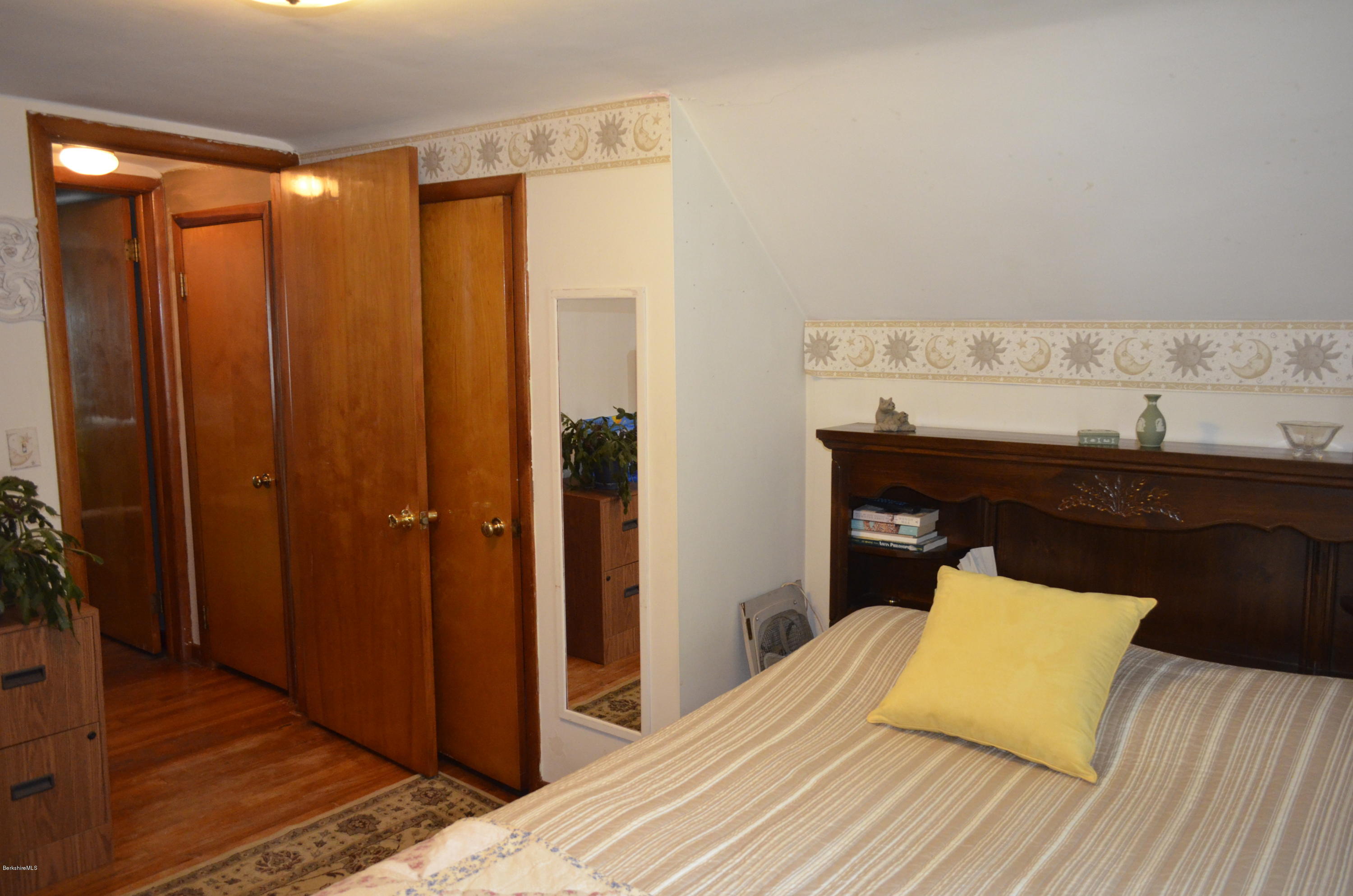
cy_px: 448
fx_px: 1013
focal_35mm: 27
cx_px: 676
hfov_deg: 67.5
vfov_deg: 47.7
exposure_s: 1/60
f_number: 3.5
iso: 2200
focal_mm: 18
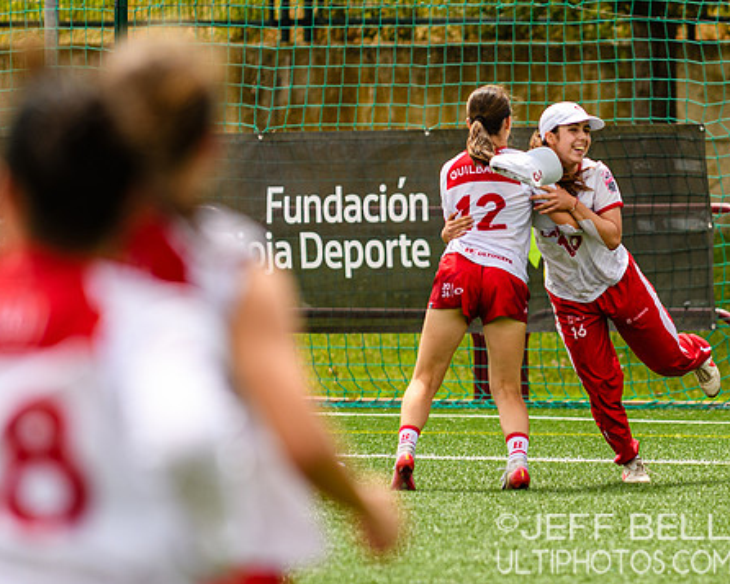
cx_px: 610
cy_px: 240
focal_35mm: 538
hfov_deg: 3.6
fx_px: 11626
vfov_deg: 2.9
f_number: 3.2
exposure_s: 1/1250
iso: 125
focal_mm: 200
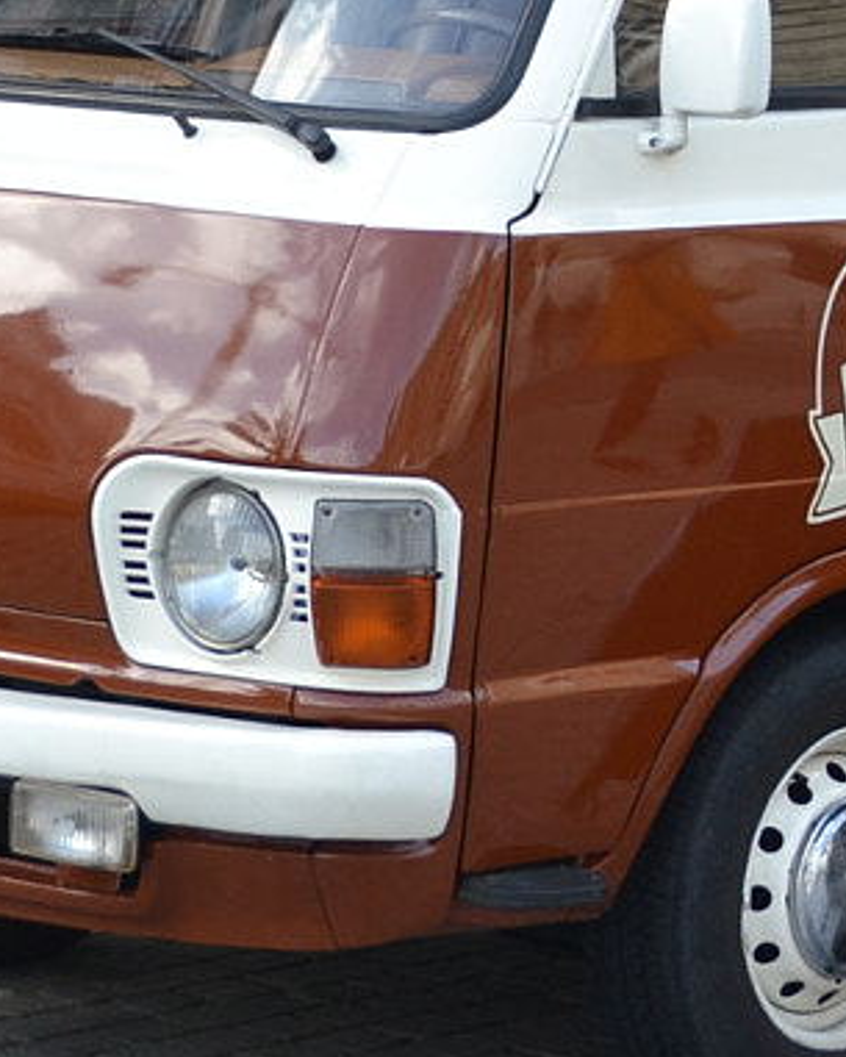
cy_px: -122
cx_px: 1270
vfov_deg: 10.1
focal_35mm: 189
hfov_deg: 8.0
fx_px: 5913
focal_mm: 32
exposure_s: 1/125
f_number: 5.6
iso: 200
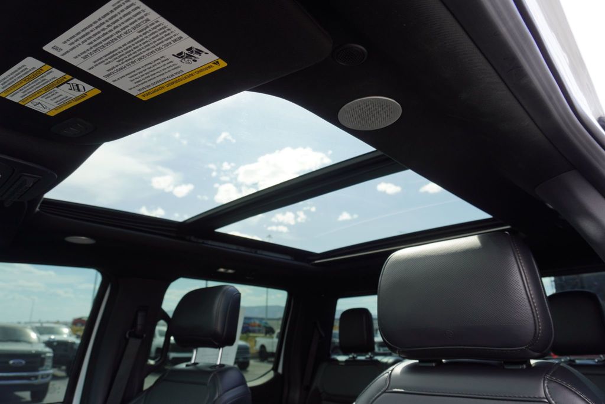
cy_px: 202
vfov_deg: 53.2
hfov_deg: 73.7
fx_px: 404
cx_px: 302
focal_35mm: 24
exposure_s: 1/100
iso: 100
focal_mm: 16
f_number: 4.5
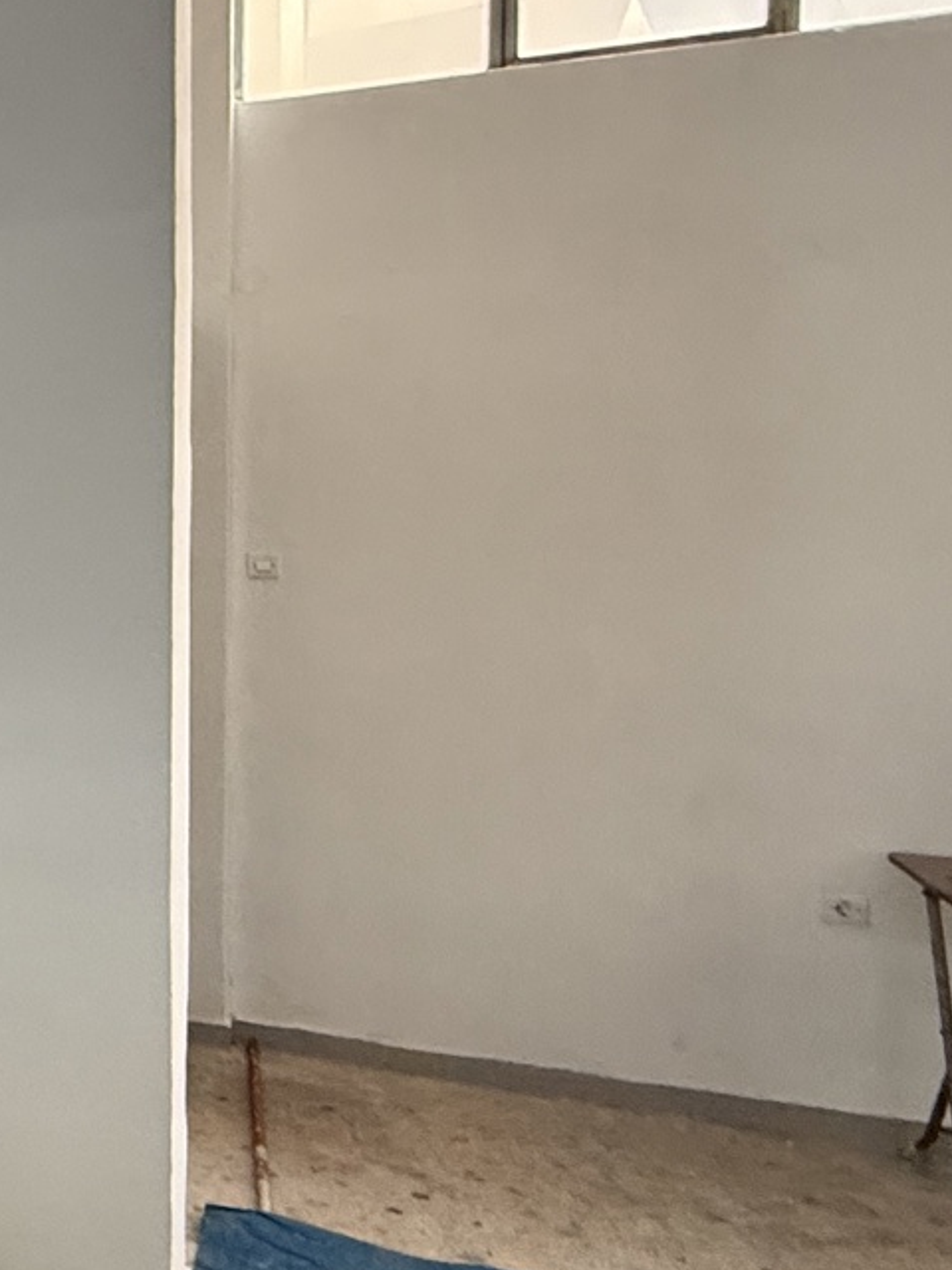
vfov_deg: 44.7
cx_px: -649
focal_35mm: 42
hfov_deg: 23.3
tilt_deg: -3.1
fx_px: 1540
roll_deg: +0.4
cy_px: 546
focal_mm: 2.22
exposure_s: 1/60
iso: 400
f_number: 2.2
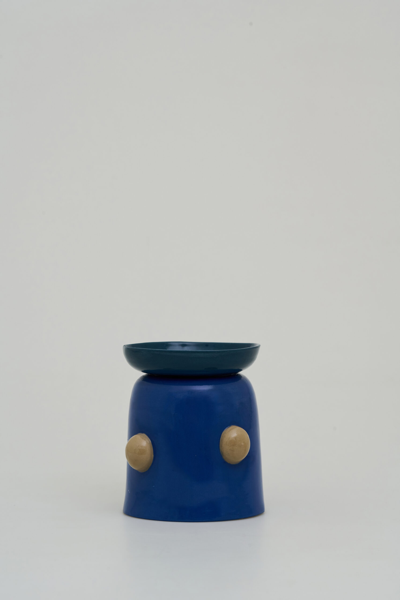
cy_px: 300
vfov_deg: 22.6
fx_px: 1499
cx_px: 200
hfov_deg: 15.2
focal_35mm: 90
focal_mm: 90
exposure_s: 1/100
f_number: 11
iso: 500
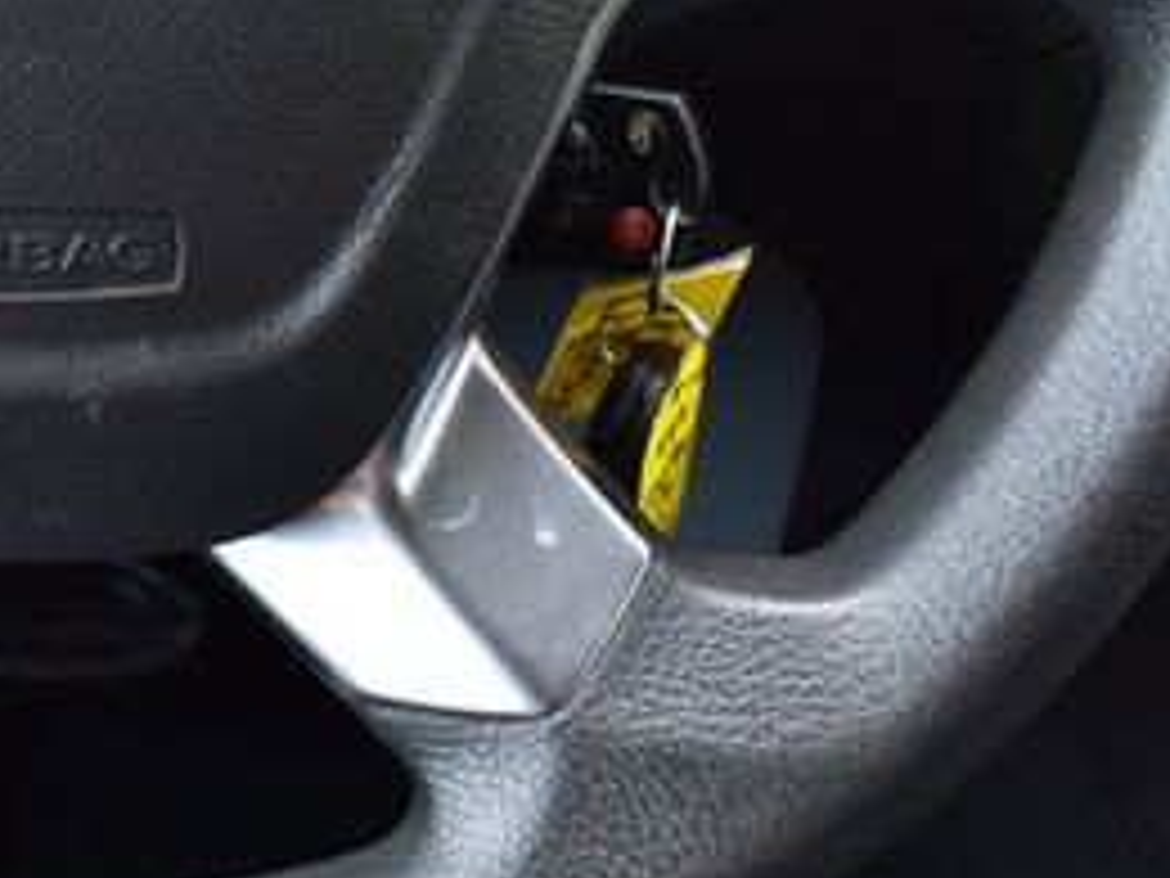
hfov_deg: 26.1
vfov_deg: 20.6
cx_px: 32
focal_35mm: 71
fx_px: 2400
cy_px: 230
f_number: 6.3
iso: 400
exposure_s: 1/20
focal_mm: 20
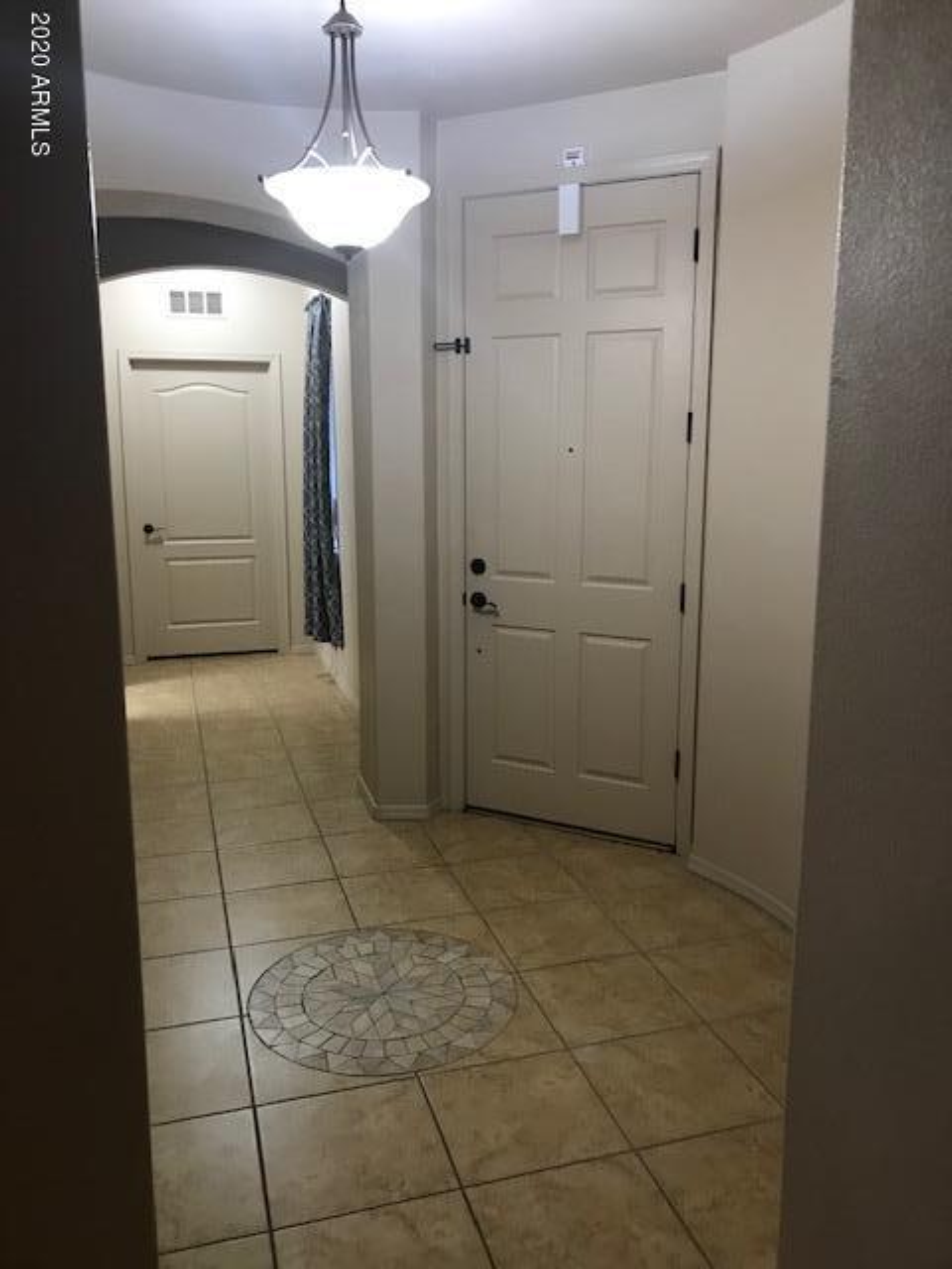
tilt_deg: -9.6
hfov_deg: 49.7
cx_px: 476
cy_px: 634
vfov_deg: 63.4
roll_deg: +0.5
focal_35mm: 28
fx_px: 1027
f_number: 1.8
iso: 64
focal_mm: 3.99
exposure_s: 1/15
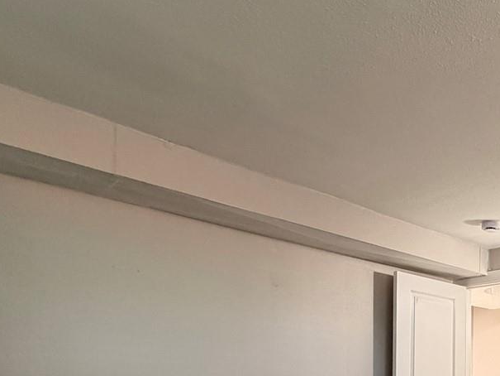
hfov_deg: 45.2
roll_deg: -0.7
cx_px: 455
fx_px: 535
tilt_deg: +1.3
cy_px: 376
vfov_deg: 35.1
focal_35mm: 37
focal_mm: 2.22
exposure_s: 1/60
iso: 400
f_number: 2.2
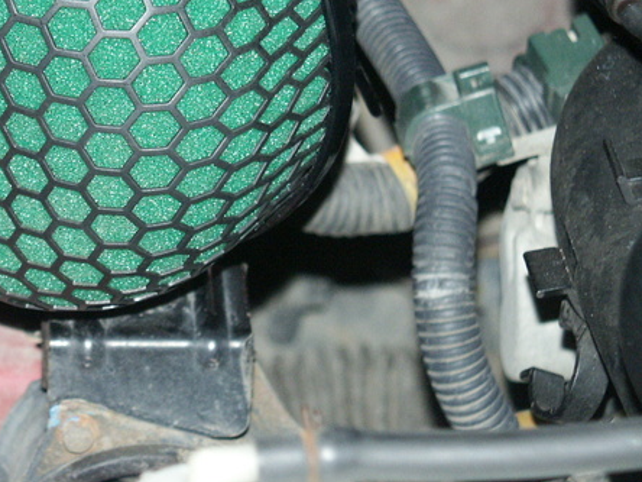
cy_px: 123
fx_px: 4544
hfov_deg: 8.1
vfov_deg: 6.1
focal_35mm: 245
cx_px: 139
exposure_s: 1/125
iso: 200
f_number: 3.5
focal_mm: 34.49
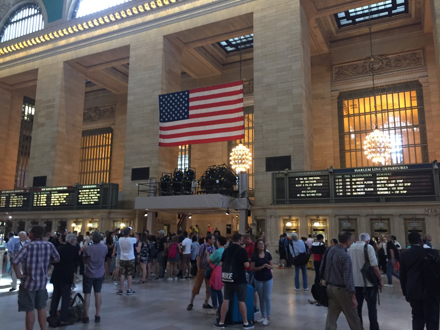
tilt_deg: +11.4
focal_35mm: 29
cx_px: 220
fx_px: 369
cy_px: 165
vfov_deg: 48.2
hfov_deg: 61.7
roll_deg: -0.7
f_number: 2.2
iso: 250
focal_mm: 4.15
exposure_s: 1/24
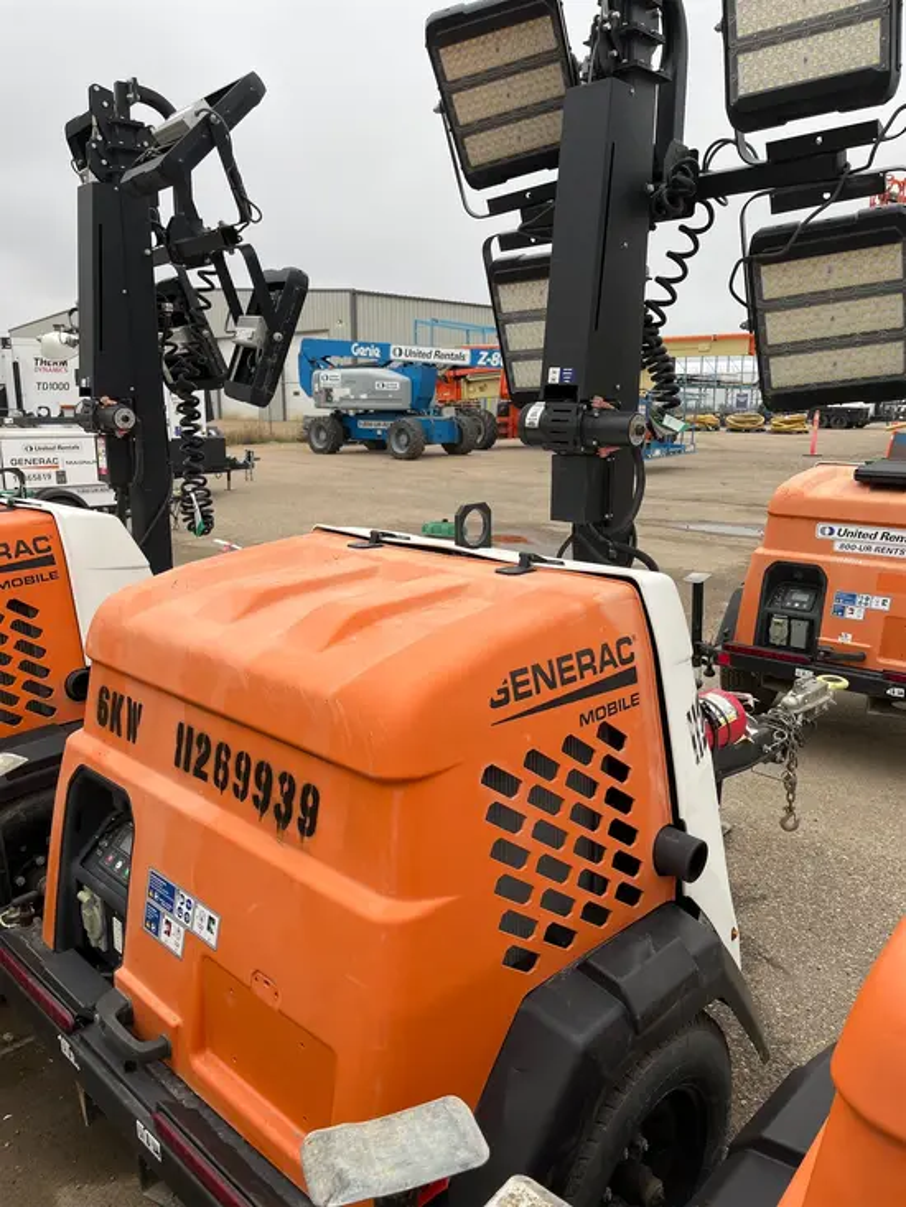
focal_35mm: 26
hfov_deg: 53.1
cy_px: 604
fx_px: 907
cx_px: 453
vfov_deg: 67.3
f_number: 1.6
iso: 50
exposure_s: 1/608
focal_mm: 5.1
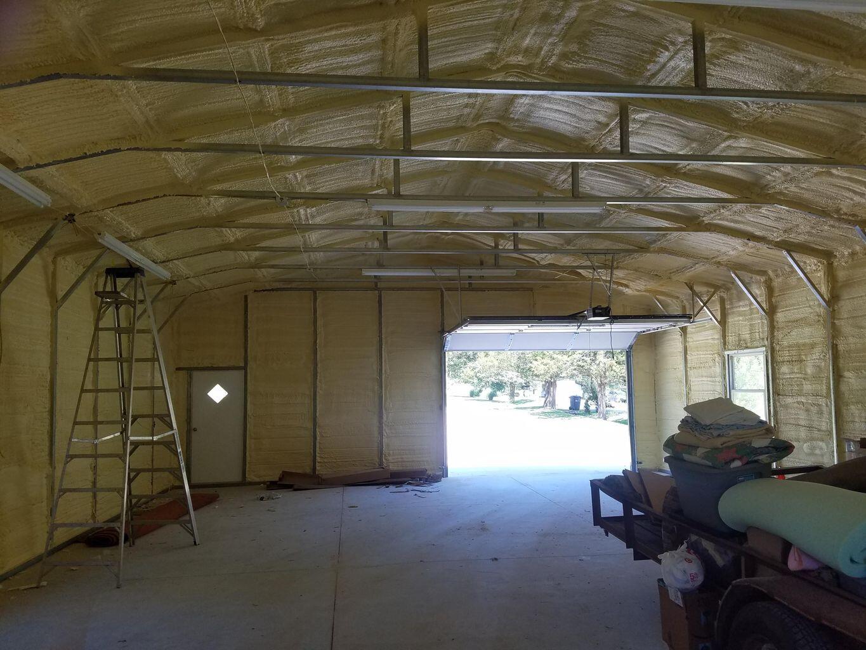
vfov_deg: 53.1
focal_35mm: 26
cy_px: 325
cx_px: 433
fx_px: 651
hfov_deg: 67.3
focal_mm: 4.2
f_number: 1.7
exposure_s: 1/171
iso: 50
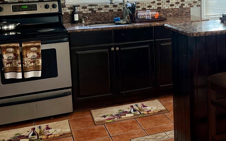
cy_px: 16
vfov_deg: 20.9
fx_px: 376
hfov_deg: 31.8
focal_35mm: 61
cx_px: 204
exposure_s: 1/120
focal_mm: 5.7
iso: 64
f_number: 1.5
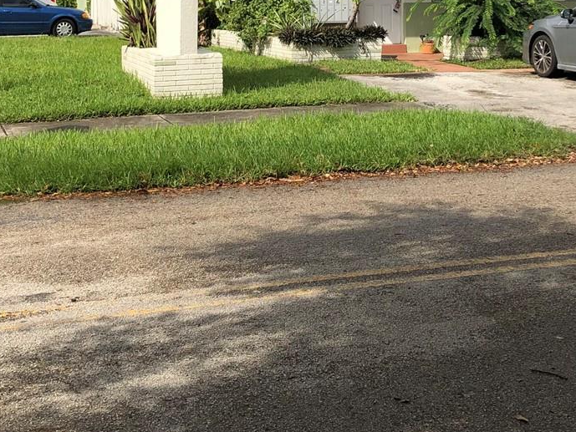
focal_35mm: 65
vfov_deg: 21.6
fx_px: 1082
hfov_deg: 29.8
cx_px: 326
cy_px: -18
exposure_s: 1/3003
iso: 20
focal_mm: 4
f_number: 1.8
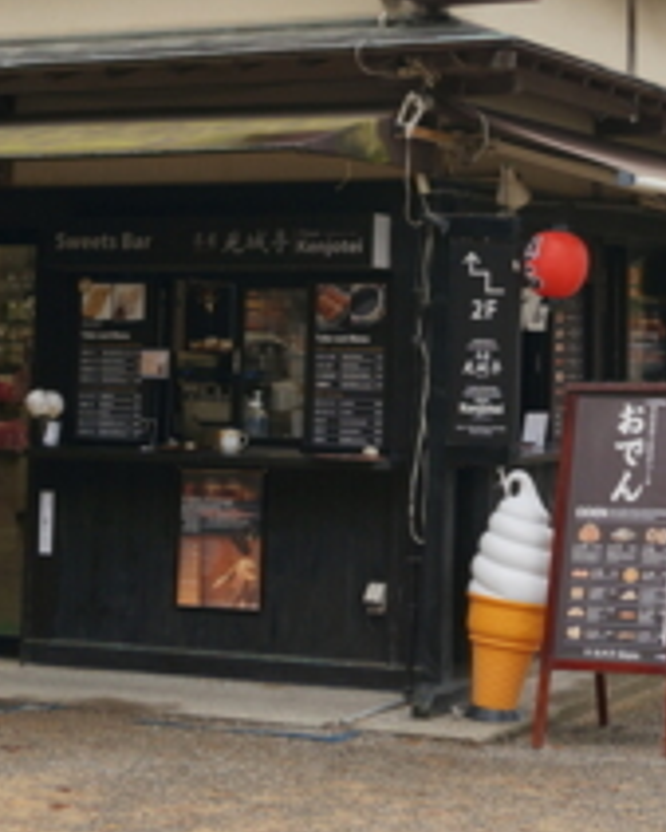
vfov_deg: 21.2
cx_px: 540
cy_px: 49
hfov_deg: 17.3
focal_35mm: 88
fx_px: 2167
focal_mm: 22
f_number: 5
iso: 100
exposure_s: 1/80
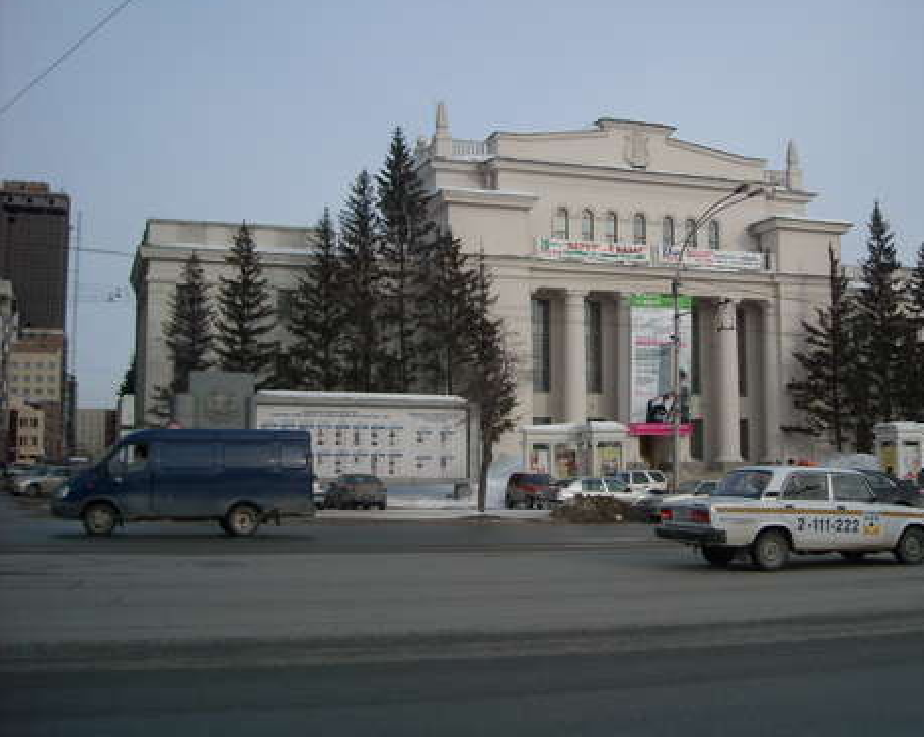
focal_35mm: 45
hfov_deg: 40.7
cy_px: 302
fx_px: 1230
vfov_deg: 33.3
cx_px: 606
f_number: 5.6
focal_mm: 5.7
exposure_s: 1/353
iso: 64
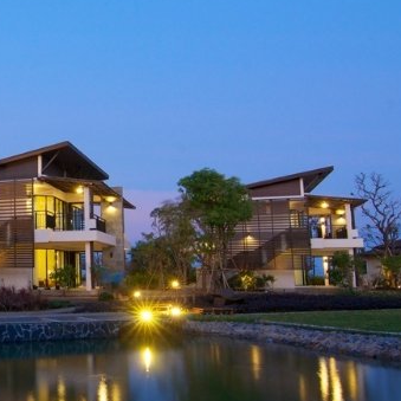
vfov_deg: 42.8
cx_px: -37
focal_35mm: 39
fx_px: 511
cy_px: 203
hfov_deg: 36.5
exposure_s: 2.5
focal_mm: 13
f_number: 11
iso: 400
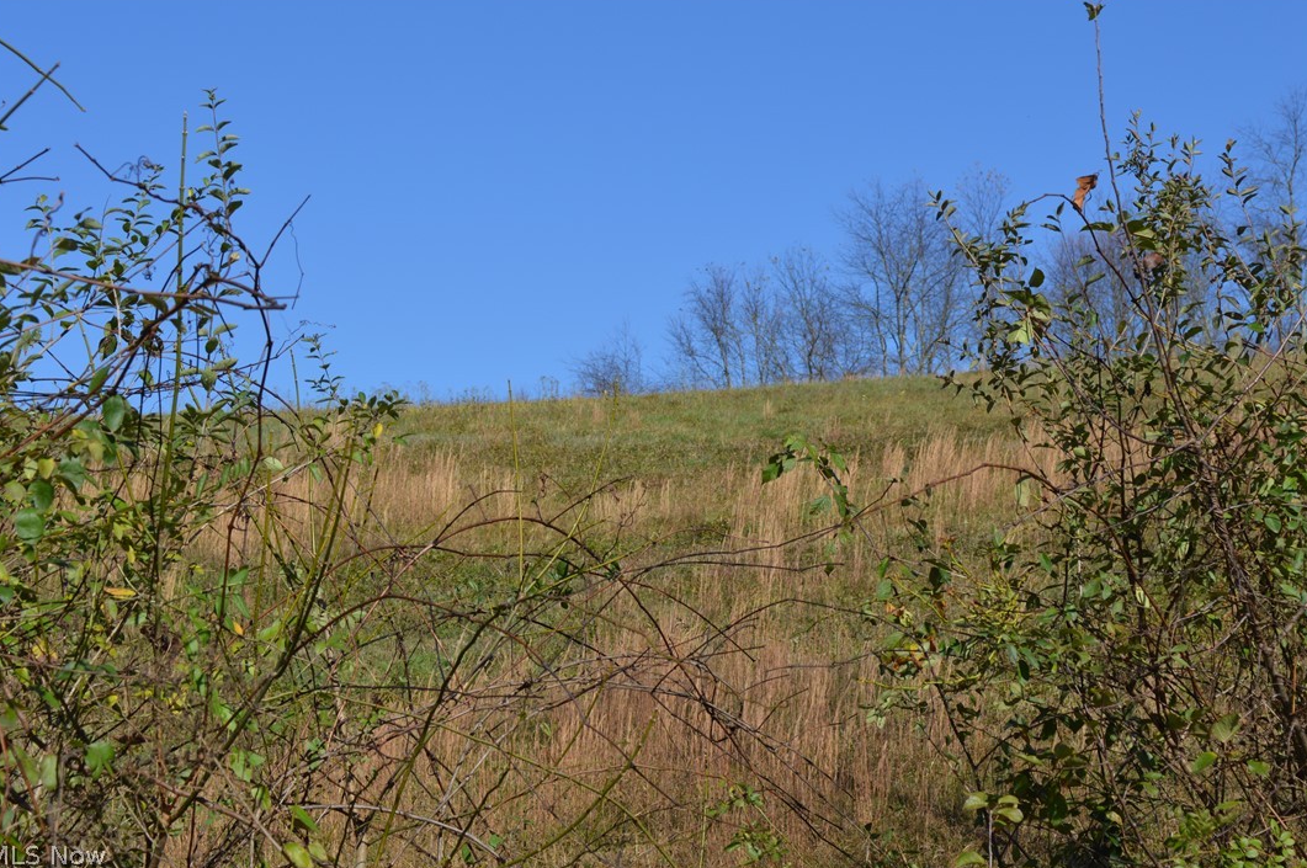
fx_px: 3065
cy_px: 431
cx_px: 651
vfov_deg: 16.1
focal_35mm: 85
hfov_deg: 24.1
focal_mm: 55
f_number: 9
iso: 100
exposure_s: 1/320
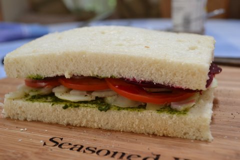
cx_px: 120
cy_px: 80
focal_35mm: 44
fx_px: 290
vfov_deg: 30.8
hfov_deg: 45.0
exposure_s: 1/60
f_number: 6.3
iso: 400
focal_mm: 29
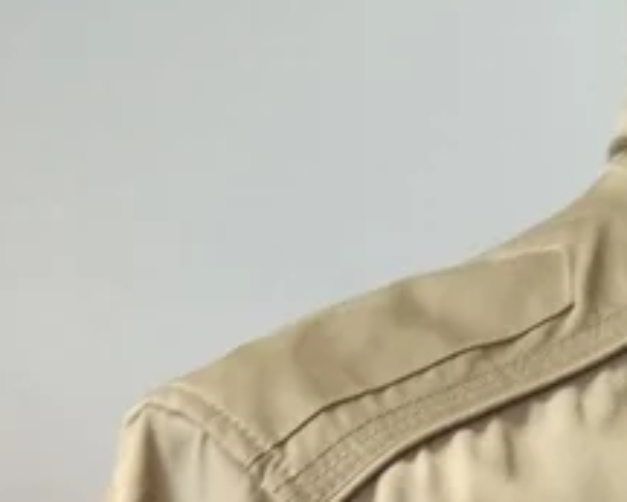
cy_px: 1393
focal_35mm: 95
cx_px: 897
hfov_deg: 18.3
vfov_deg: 11.5
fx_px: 1764
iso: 640
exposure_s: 1/17
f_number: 2
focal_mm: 3.57
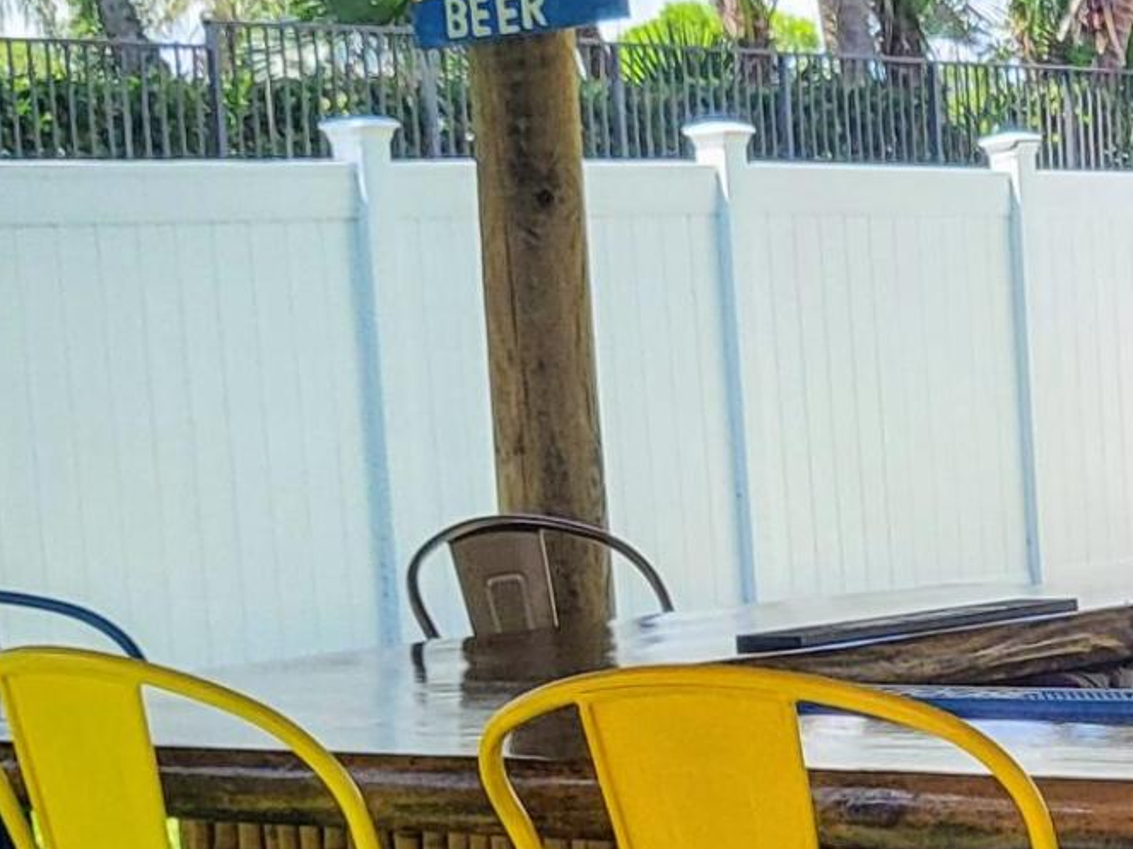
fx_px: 3698
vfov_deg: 13.0
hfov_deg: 16.5
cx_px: 1461
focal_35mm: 113
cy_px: 811
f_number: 1.8
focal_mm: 4.25
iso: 50
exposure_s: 1/848
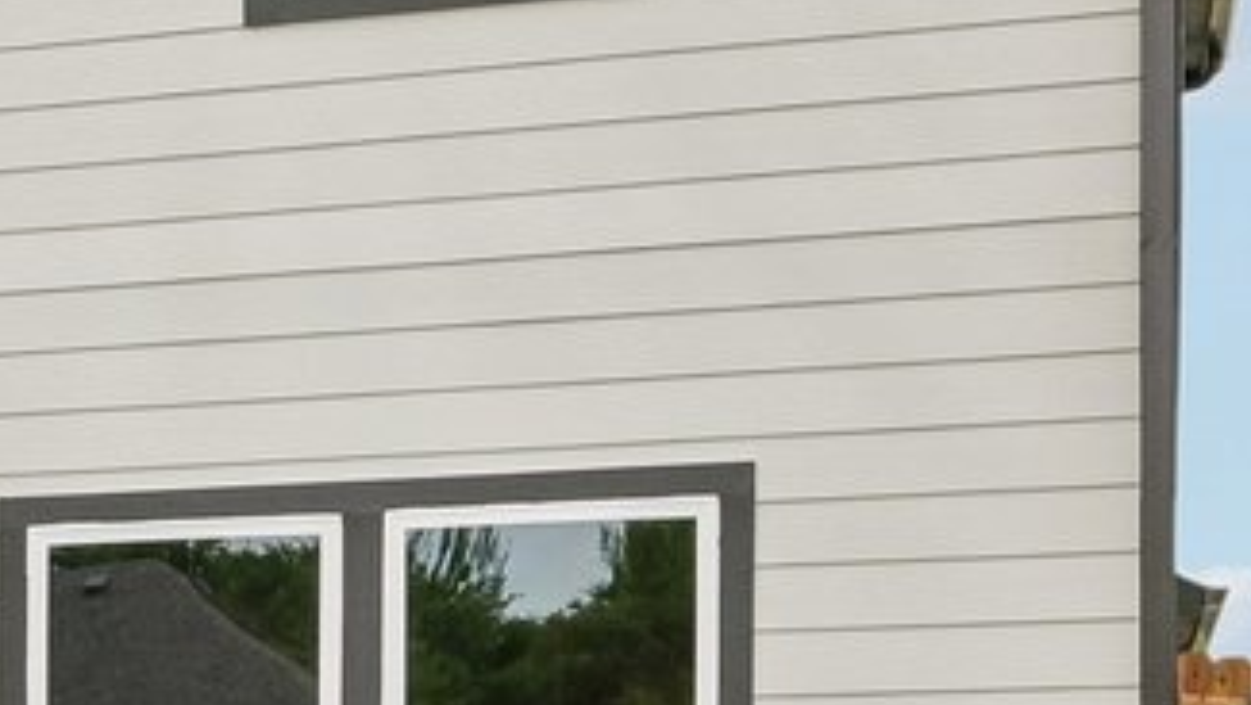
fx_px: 4489
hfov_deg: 13.2
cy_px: 1004
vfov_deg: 8.8
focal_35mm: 135
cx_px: -1424
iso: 400
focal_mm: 20.5
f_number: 8
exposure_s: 1/640
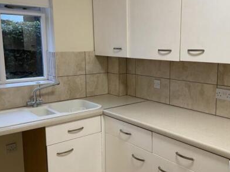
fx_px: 259
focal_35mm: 39
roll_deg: +0.1
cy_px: 90
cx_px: 133
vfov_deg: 36.8
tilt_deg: -10.8
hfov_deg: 47.7
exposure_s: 1/50
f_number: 1.6
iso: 80
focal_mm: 4.2
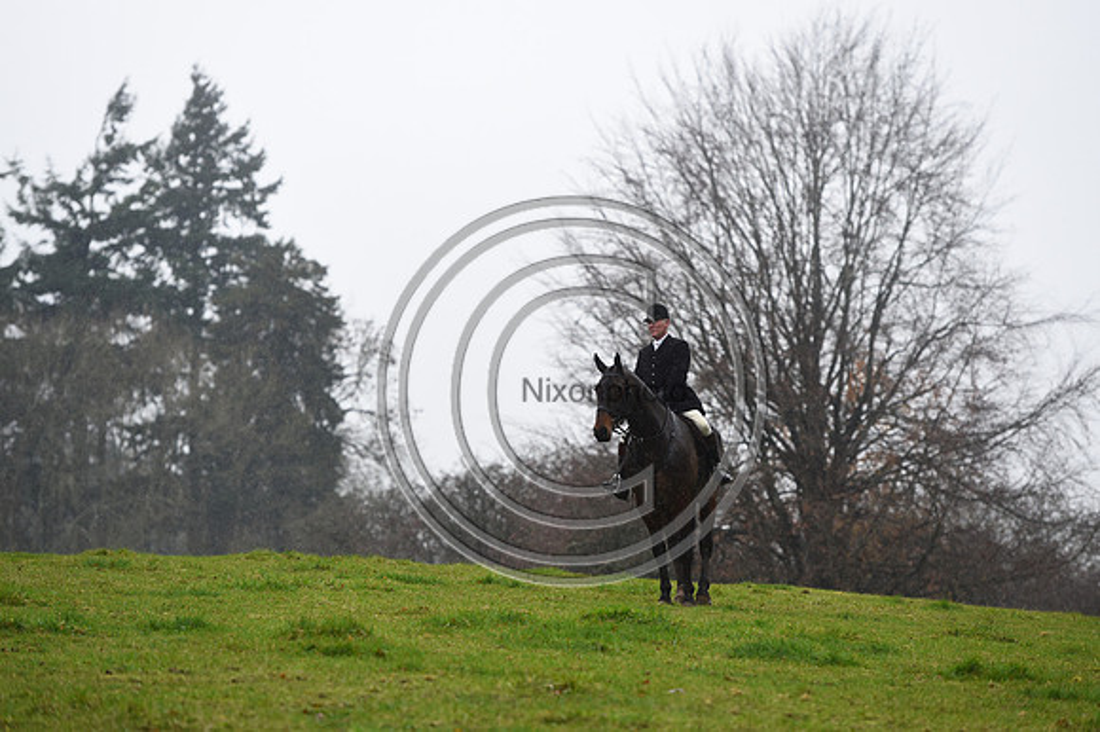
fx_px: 4886
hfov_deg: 12.8
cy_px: 366
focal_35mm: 160
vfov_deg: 8.6
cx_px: 550
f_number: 4
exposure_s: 1/800
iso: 1000
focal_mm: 160
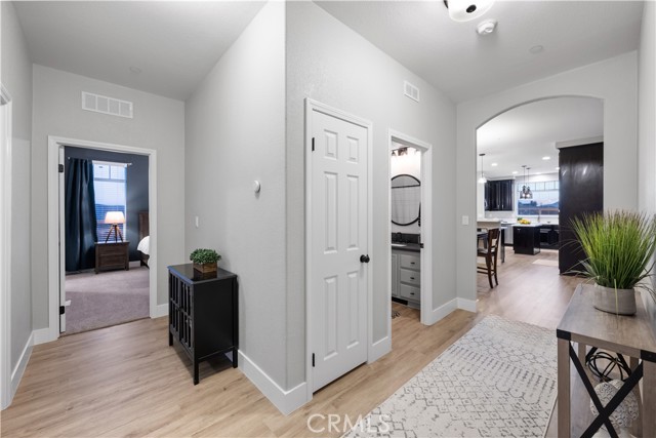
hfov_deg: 104.2
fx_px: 255
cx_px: 328
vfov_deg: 81.2
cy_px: 219
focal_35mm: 14
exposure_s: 1
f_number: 8
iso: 500
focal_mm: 14
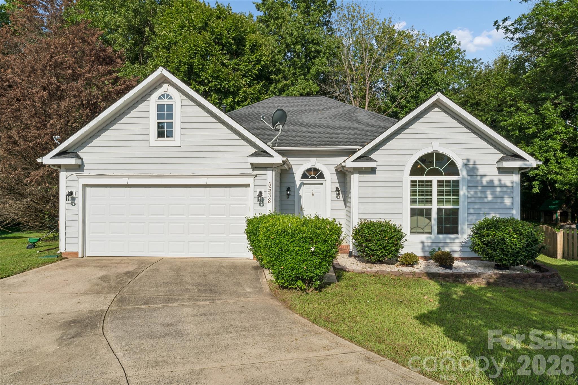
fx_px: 323
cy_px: 192
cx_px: 289
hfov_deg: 83.7
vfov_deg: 61.7
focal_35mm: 20
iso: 100
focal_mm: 20.1
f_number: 22
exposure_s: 1/60
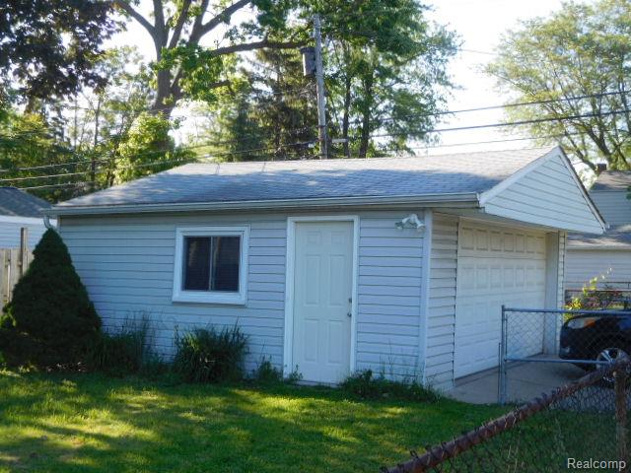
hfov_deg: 42.1
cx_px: 316
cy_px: 236
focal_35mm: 45
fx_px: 820
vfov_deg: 32.2
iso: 125
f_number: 4
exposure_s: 1/200
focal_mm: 8
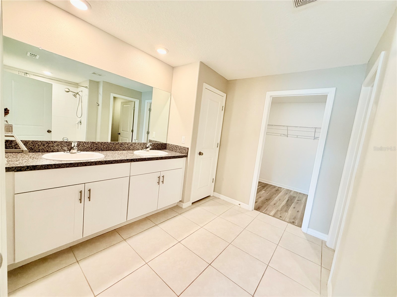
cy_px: 148
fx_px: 161
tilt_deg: -5.9
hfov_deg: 102.1
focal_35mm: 14
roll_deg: -5.8
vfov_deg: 85.7
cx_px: 198
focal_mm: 2.22
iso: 250
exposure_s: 1/120
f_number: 2.2
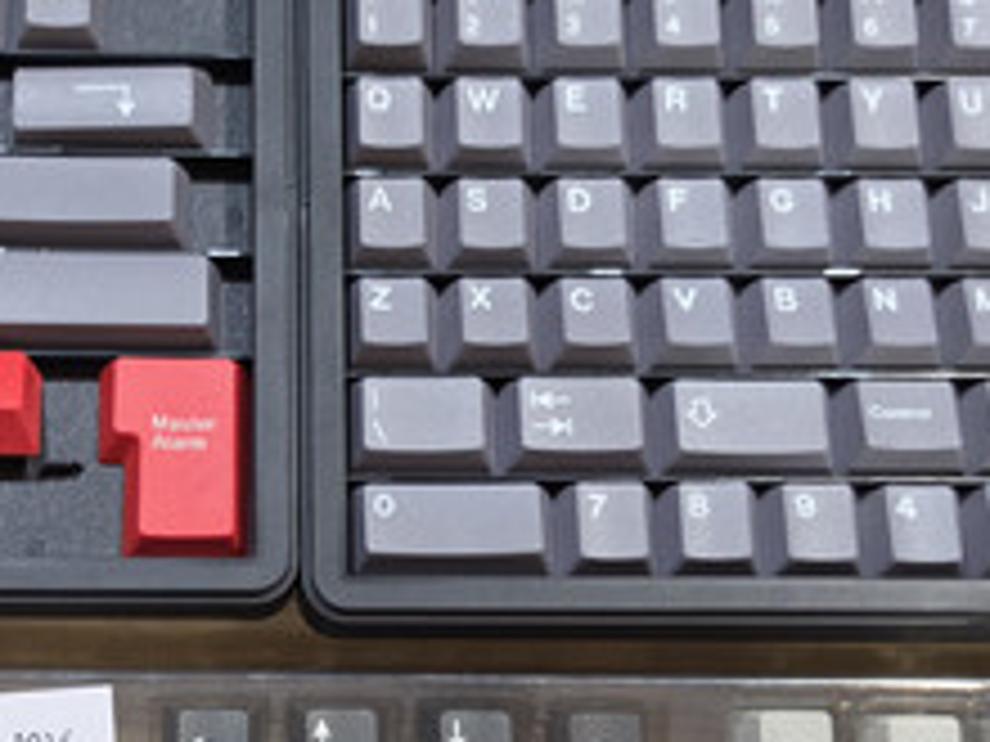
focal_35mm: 67
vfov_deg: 21.6
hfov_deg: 28.4
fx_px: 1916
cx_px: 212
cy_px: 607
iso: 400
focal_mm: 6.5
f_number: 1.4
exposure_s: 1/100
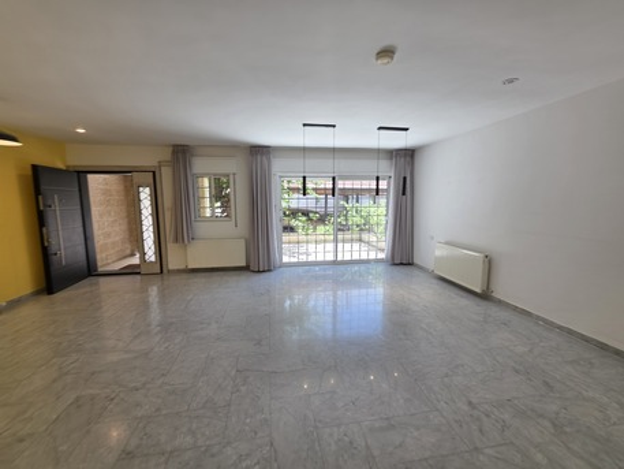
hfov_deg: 106.2
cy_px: 234
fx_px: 234
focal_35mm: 13
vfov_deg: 89.9
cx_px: 312
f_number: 1.9
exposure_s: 1/100
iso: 25
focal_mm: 2.2
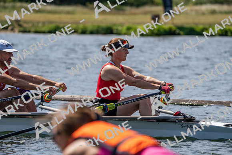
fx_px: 1953
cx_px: 116
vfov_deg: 4.5
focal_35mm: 303
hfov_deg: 6.8
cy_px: 78
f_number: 6.3
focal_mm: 303
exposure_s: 1/2000
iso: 200
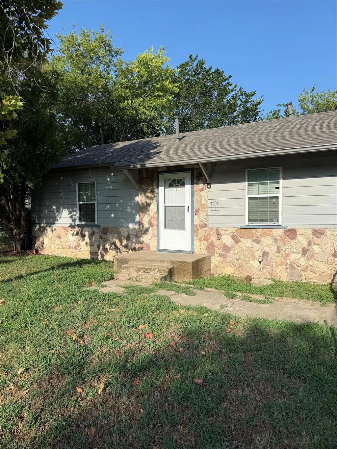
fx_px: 311
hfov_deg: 56.8
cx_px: 168
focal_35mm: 24
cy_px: 224
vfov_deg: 71.6
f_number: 1.78
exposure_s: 1/3953
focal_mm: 6.76
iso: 80
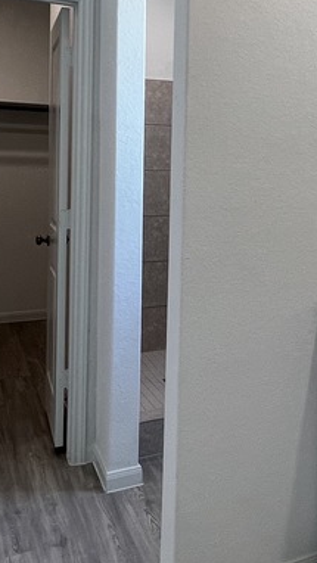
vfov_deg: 49.7
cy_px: 196
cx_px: 339
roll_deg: -1.1
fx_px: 597
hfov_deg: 27.5
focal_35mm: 40
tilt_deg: -1.3
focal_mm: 1.57
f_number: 1.8
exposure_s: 1/120
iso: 80
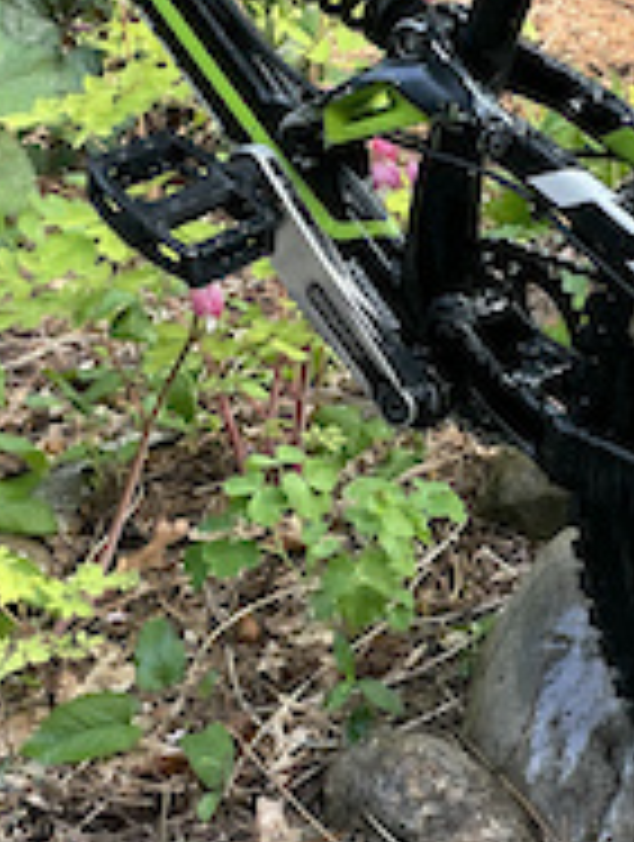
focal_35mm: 111
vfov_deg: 17.7
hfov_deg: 13.4
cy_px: 432
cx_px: 454
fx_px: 2701
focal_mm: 4.2
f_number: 1.6
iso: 64
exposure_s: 1/121
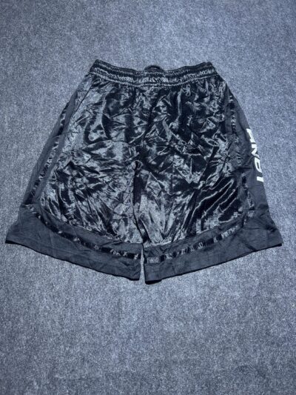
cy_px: 198
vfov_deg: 67.3
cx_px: 148
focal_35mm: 26
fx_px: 296
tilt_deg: -55.1
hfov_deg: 53.1
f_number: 1.5
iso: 160
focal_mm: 5.7
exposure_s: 1/50
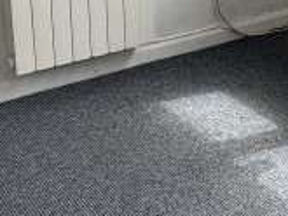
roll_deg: +0.1
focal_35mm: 87
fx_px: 724
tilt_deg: -14.7
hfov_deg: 22.1
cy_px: -28
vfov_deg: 16.4
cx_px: 248
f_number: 2.2
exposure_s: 1/219
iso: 40
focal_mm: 2.22
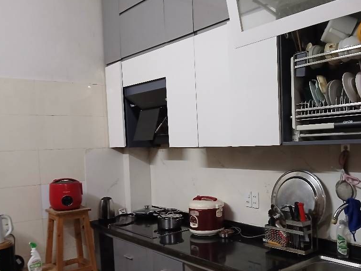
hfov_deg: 51.9
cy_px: 162
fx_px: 365
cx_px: 233
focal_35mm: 35
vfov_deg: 40.5
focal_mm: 3.98
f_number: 1.8
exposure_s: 1/25
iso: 500
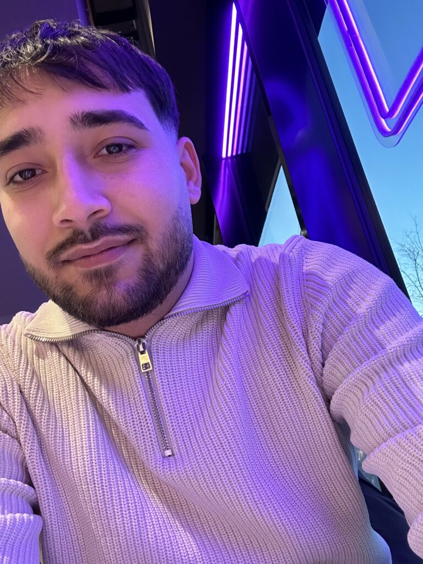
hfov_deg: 46.8
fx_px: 489
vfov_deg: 60.0
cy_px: 282
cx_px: 212
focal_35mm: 30
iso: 200
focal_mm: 2.69
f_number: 1.9
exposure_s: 1/33
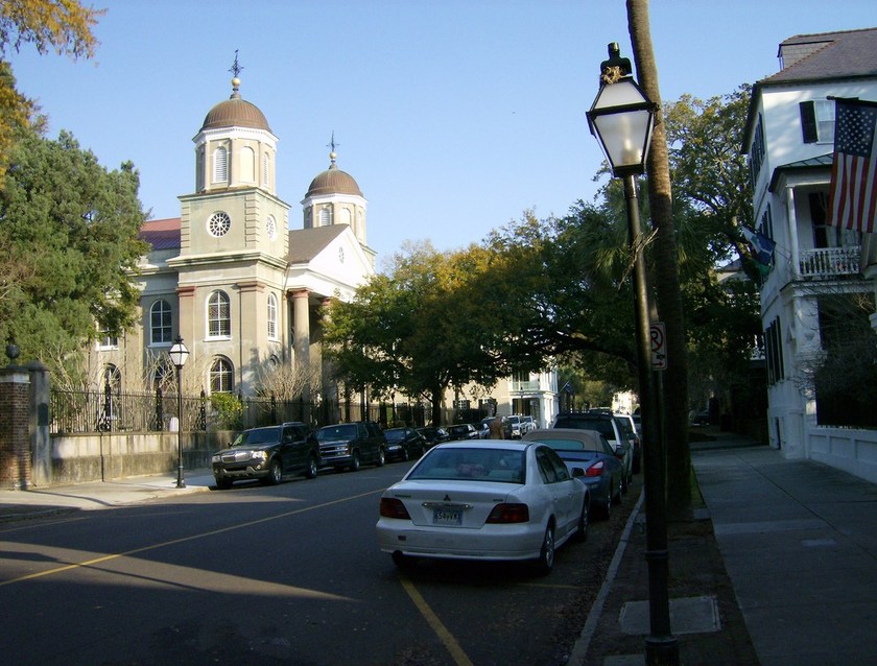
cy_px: 333
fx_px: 916
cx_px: 438
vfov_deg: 40.0
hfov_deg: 51.1
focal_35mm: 36
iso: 100
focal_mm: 6
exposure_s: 1/382
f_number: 4.7
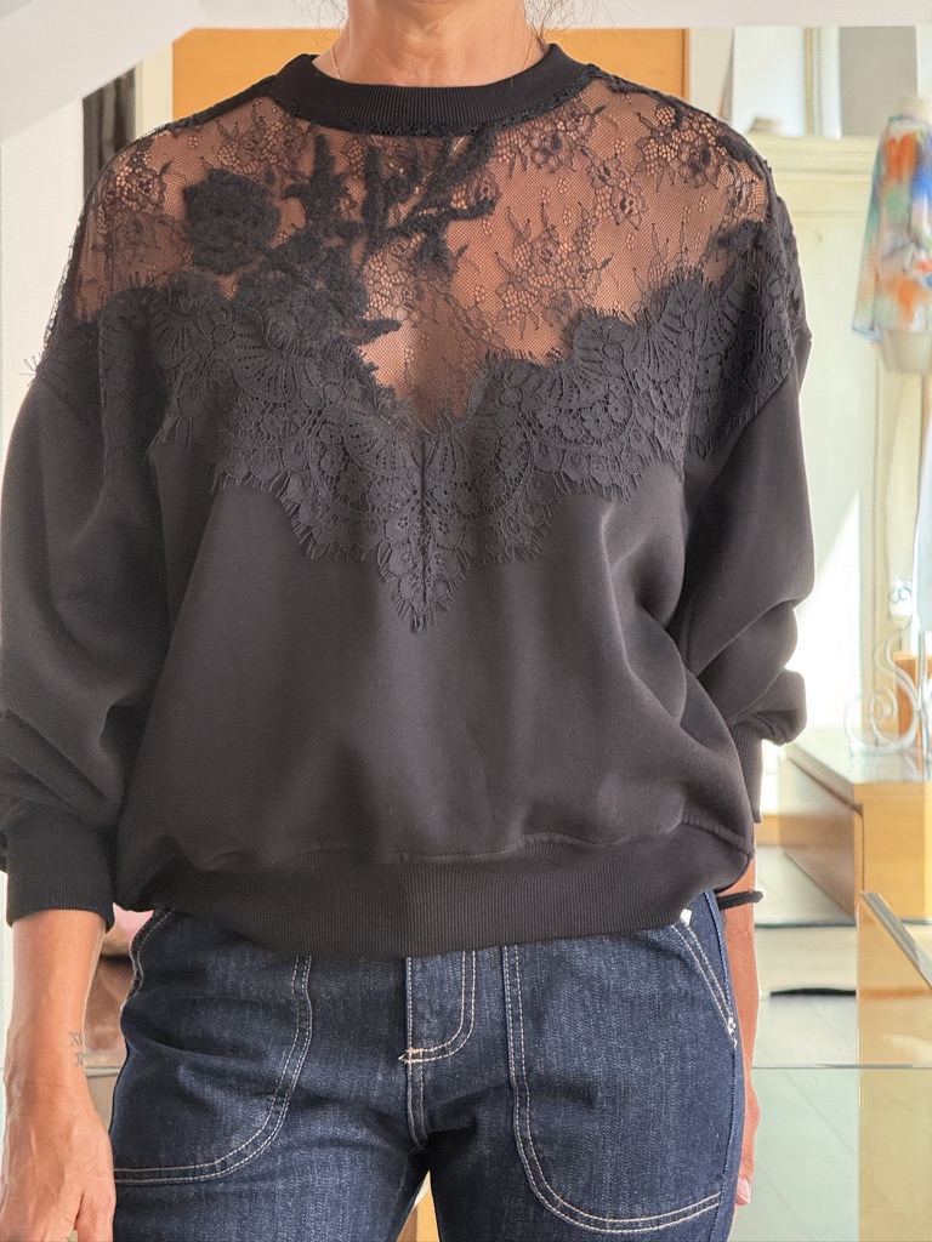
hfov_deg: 12.3
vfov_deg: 16.4
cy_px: 621
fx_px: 4308
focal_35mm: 120
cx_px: 466
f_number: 2.8
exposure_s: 1/100
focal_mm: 15.66
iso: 250
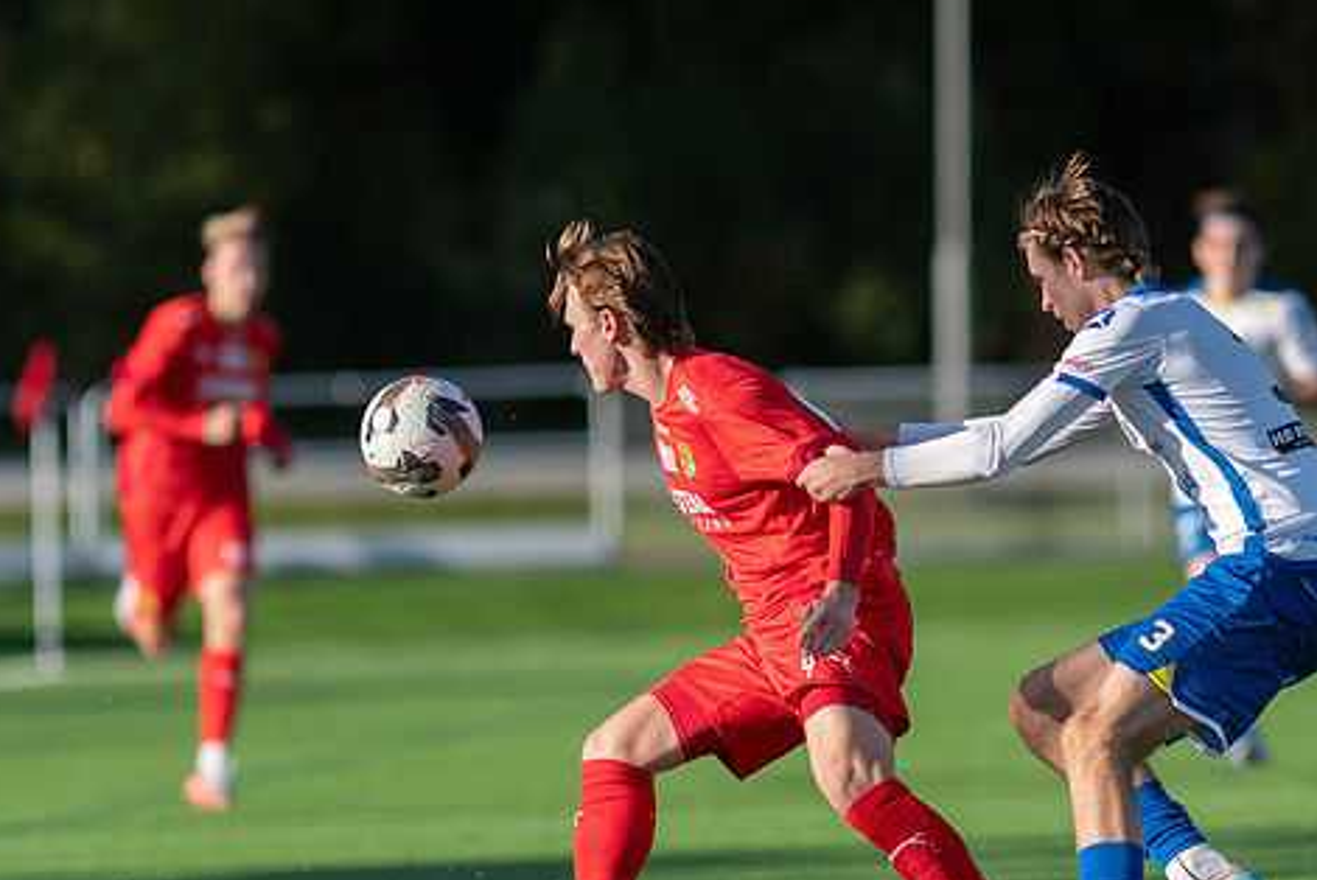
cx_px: 701
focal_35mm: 555
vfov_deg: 2.5
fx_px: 20315
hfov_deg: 3.7
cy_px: 495
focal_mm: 300
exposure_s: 1/2000
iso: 200
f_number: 3.2
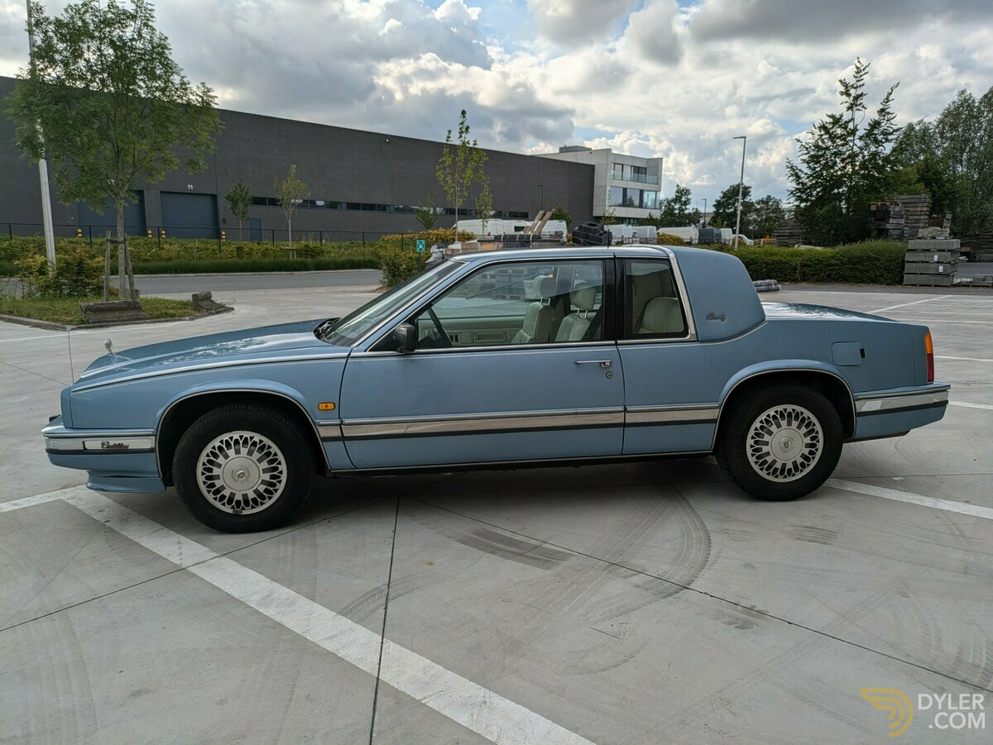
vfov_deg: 54.9
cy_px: 372
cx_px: 496
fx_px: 717
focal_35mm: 25
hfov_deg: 69.4
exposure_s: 1/2370
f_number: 1.89
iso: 45
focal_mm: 5.43
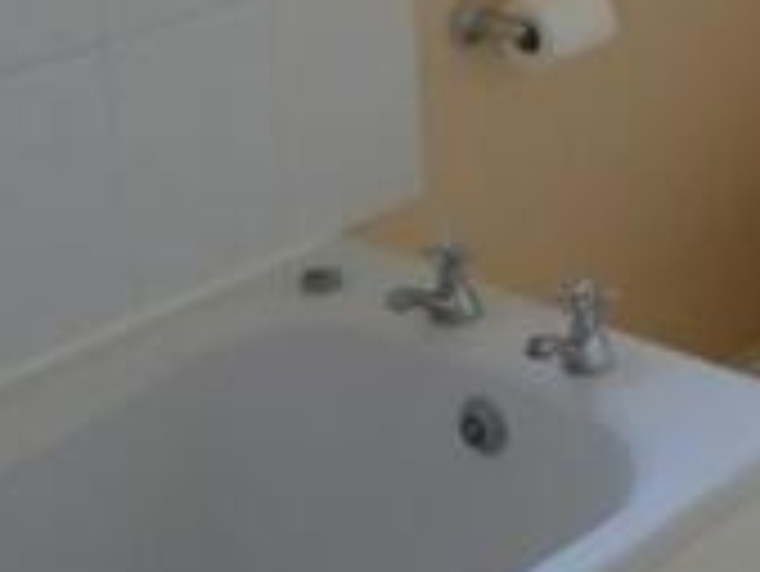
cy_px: 146
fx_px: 1889
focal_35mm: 86
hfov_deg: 21.4
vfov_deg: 17.1
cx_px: 861
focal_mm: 4.1
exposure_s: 1/30
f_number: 3.3
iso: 160
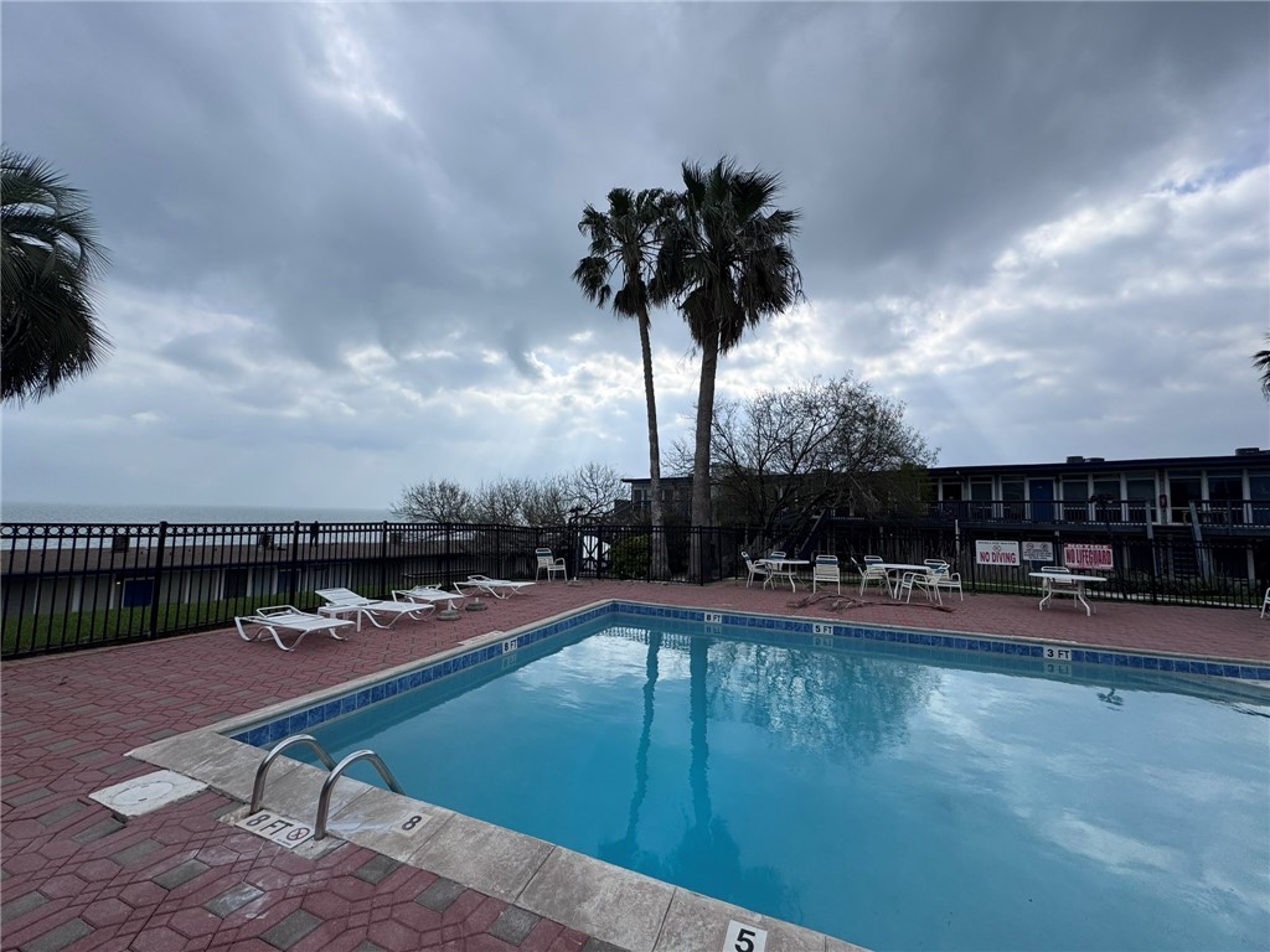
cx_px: 635
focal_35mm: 14
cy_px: 476
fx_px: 514
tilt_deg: +4.8
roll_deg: -1.5
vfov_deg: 85.7
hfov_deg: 102.1
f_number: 2.2
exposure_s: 1/3390
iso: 50
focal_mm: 2.22
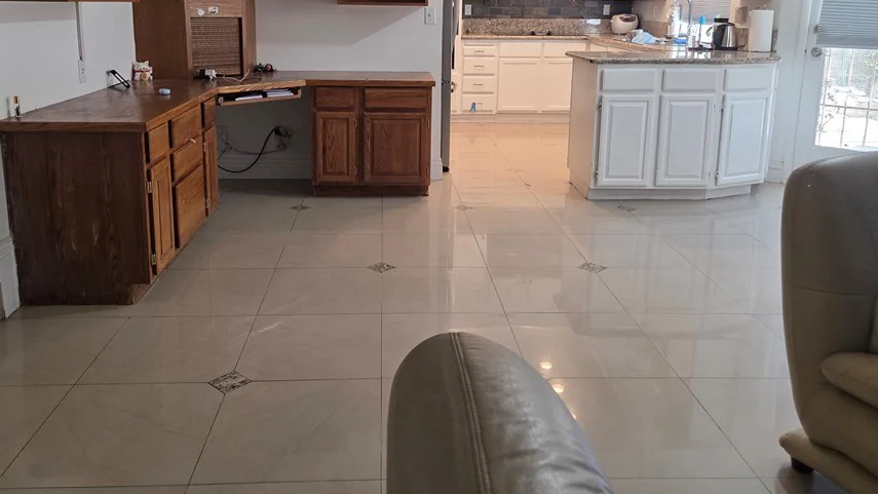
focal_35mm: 30
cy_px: 136
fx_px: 698
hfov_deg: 64.2
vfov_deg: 38.1
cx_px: 404
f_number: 1.8
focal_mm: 5.4
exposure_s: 1/120
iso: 160
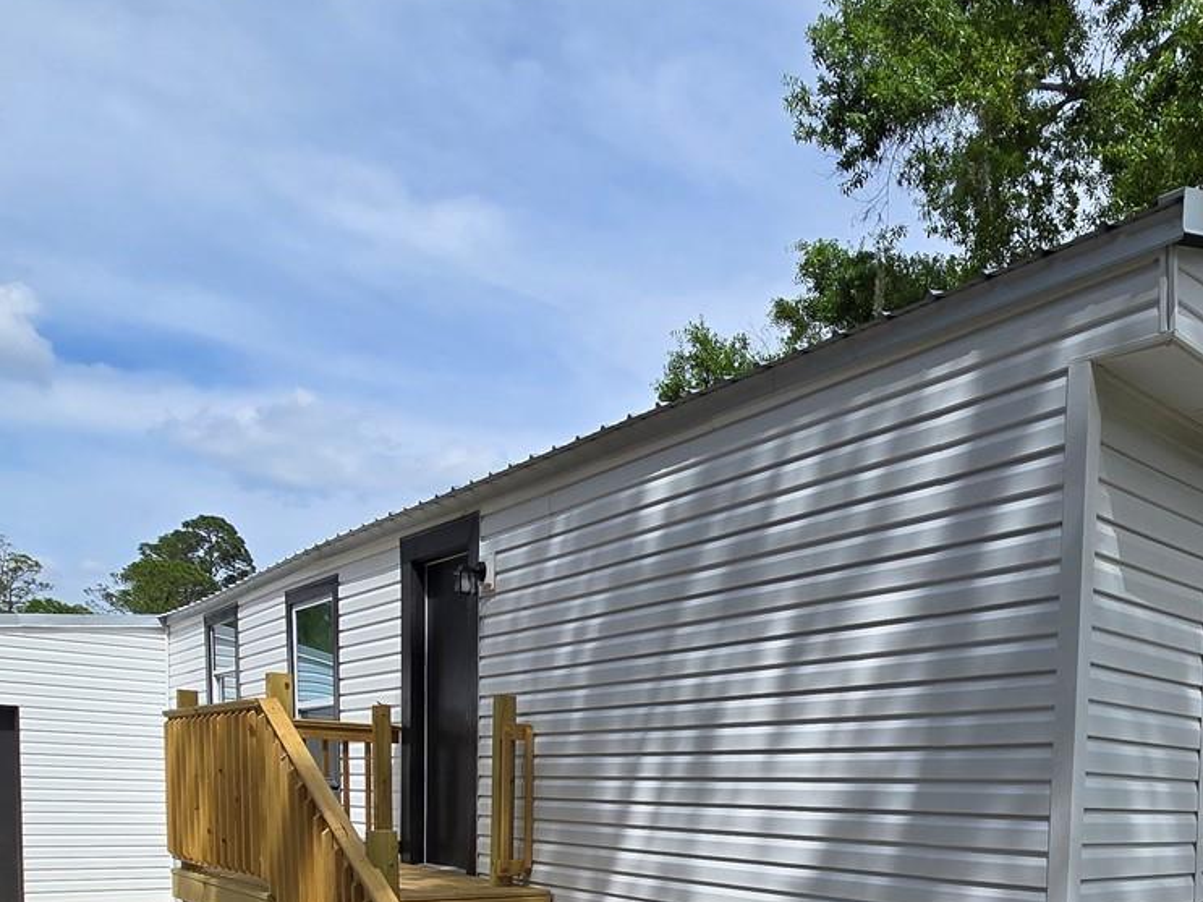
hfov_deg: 60.2
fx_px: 973
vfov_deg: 43.6
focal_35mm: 28
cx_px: 894
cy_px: 873
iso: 50
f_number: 2.2
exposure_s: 1/2953
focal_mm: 2.2
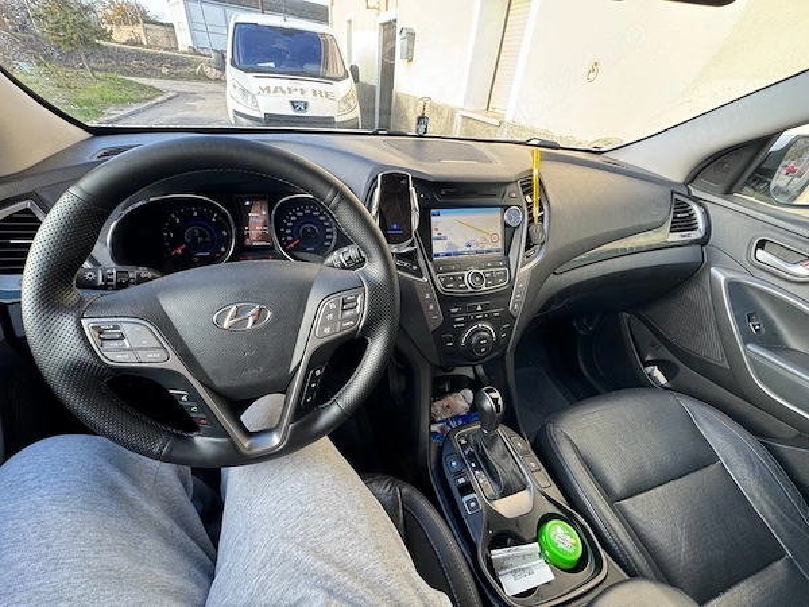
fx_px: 327
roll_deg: -6.5
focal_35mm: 14
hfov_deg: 102.1
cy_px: 304
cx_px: 404
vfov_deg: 85.7
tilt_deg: -35.9
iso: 125
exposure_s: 1/99
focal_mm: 2.22
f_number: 2.2
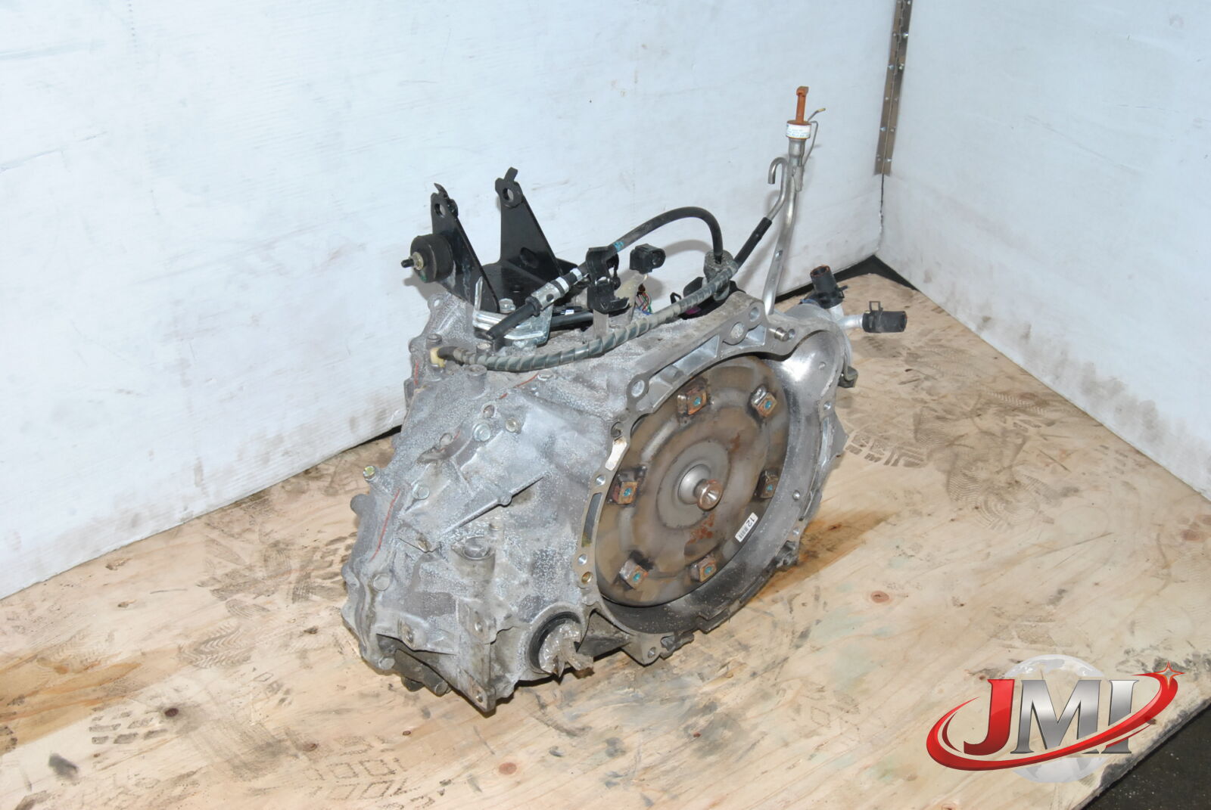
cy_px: 405
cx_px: 606
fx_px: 1313
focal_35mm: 39
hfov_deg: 49.5
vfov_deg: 34.3
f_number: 14
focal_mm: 26
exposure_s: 1/200
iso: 800
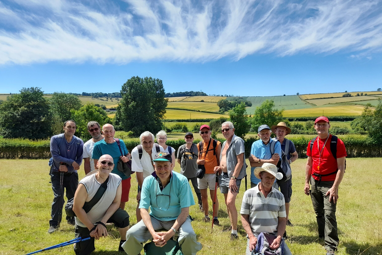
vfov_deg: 47.7
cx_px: 197
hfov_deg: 67.4
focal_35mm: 27
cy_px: 149
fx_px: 287
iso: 20
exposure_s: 1/644
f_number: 2
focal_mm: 4.6
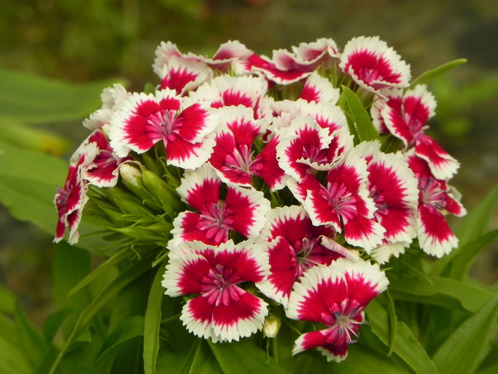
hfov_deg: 12.2
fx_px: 2330
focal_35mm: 162
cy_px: 187
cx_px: 249
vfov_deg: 9.2
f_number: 5
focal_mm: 28.8
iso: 160
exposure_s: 1/1000
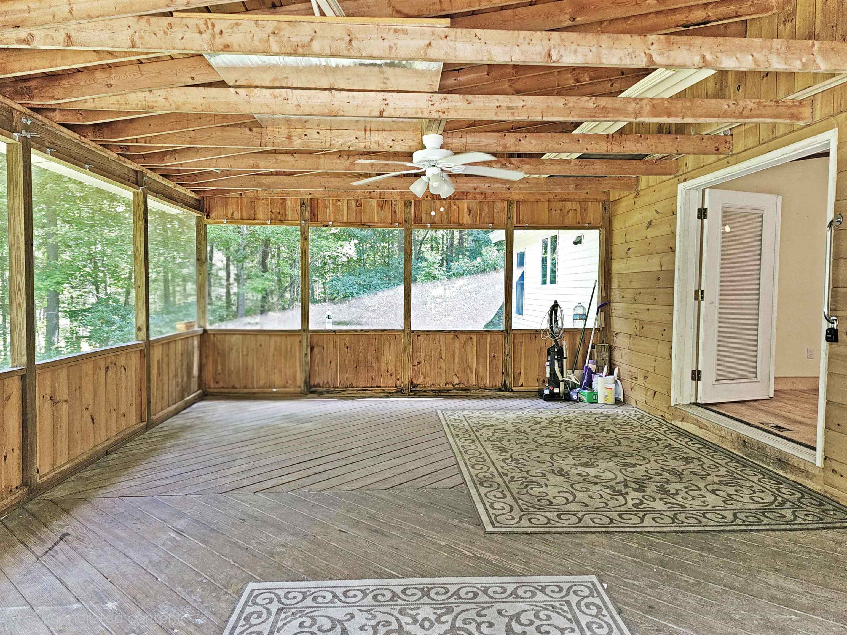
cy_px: 318
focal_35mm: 23
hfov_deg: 73.9
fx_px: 563
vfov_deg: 58.9
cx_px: 424
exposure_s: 1/60.2
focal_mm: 6.3
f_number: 1.7
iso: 100
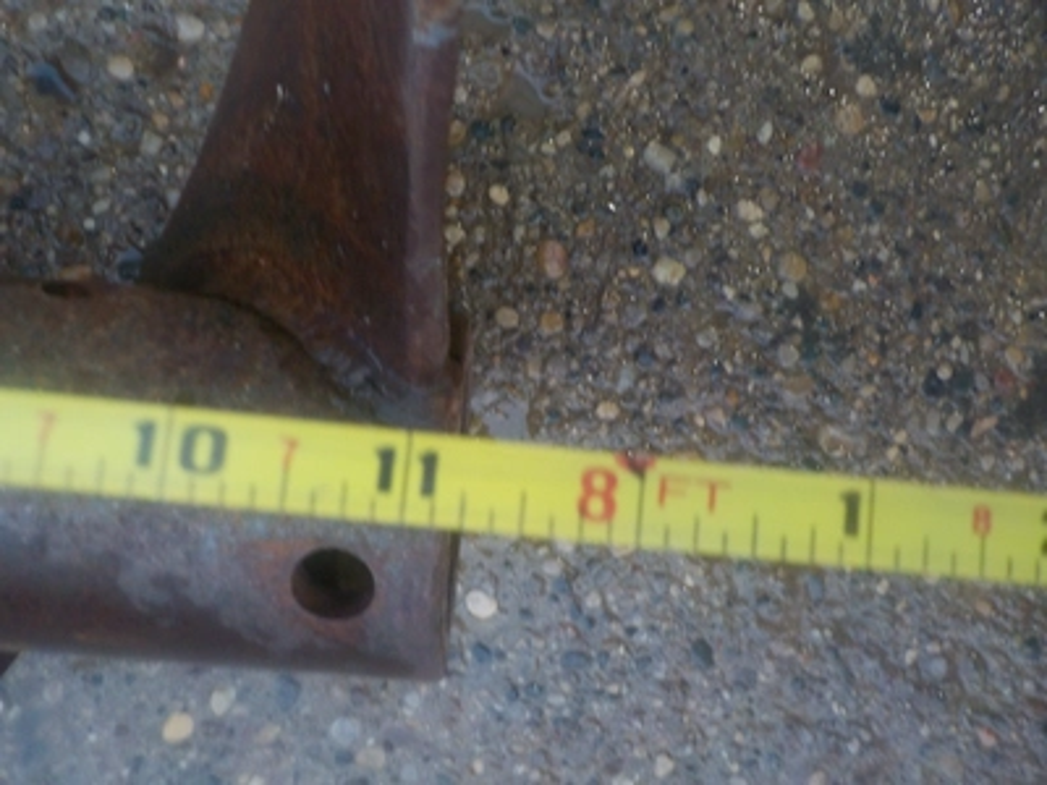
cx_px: 524
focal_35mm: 30
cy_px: 392
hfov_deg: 60.0
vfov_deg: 46.8
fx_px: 907
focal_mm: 4.1
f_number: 3.3
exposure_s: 1/30
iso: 250
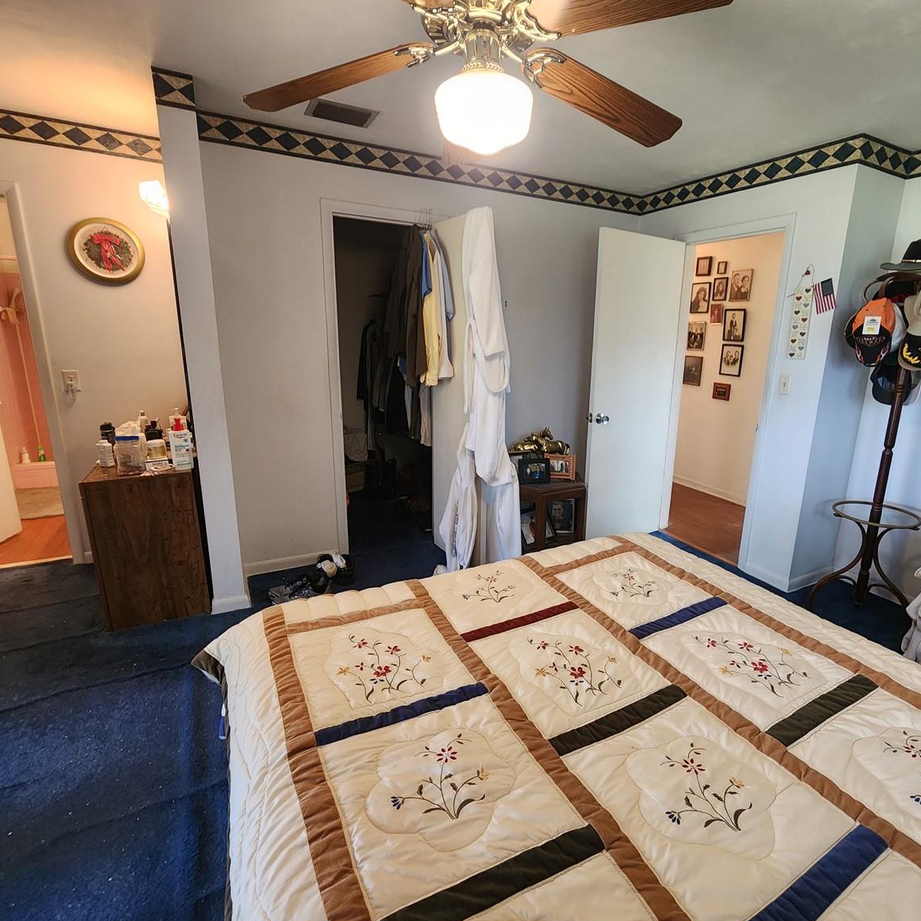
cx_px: 515
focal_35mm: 16
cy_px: 464
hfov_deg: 87.0
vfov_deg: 87.4
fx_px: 482
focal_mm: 2.2
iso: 250
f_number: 2.2
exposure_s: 1/60
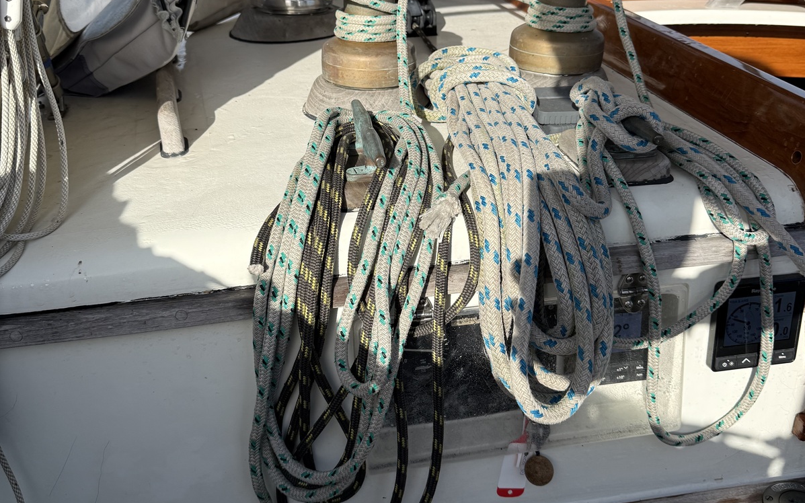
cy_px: 194
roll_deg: -1.1
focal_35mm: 34
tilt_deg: -23.8
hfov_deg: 56.7
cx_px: 403
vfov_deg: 37.1
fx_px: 746
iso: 80
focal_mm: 6.76
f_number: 1.78
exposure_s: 1/4405
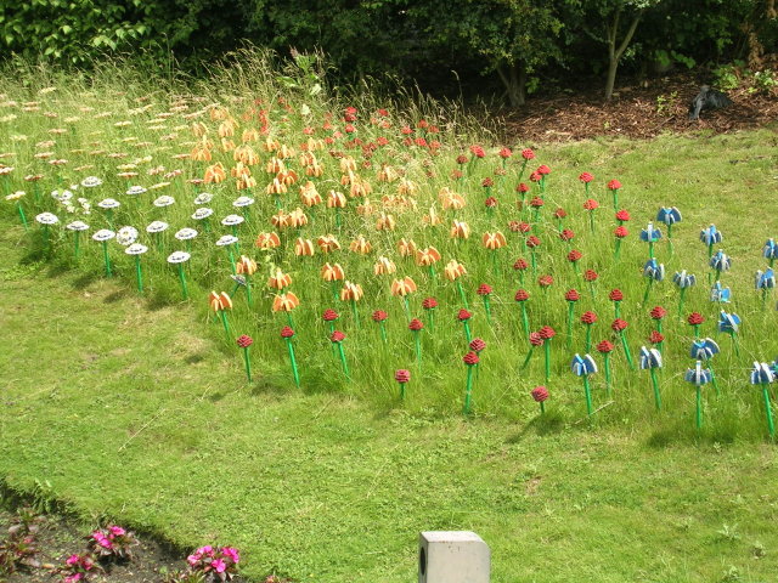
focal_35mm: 90
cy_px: 292
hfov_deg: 21.8
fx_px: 2023
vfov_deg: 16.4
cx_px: 389
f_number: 4.3
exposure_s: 1/294
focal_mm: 13.6
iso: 50
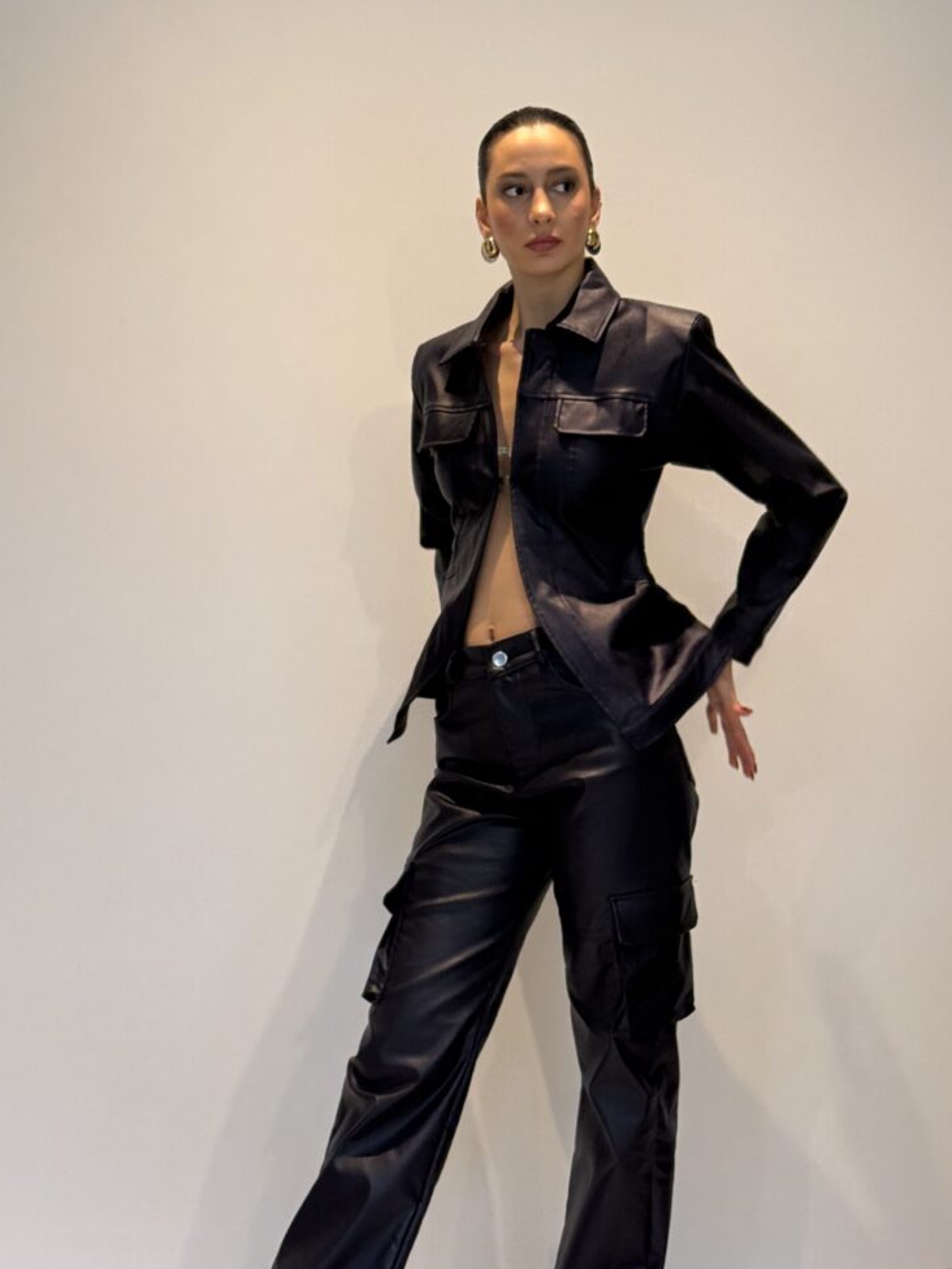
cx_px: 505
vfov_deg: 32.6
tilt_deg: -1.6
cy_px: 731
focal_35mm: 59
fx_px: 2163
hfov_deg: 24.8
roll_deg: -0.2
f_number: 1.78
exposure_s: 1/50
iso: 100
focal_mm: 6.76
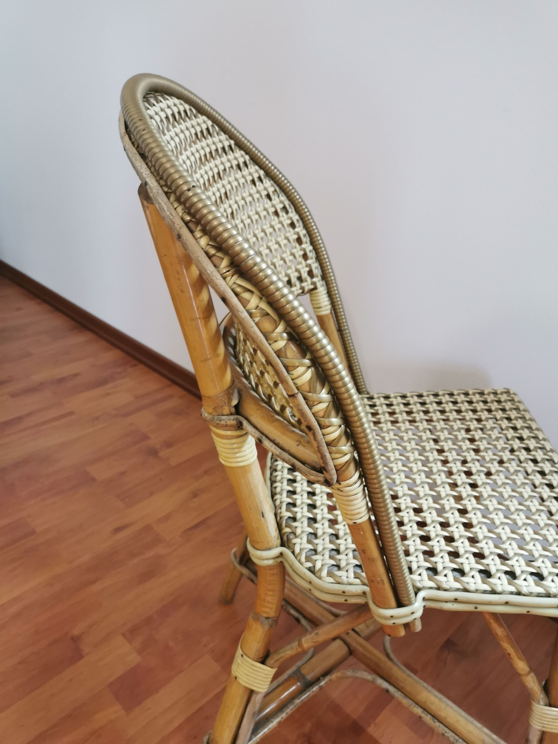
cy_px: 372
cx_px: 279
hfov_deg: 51.4
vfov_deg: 65.3
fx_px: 580
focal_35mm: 27
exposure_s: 1/50
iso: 250
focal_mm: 5.58
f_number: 1.8
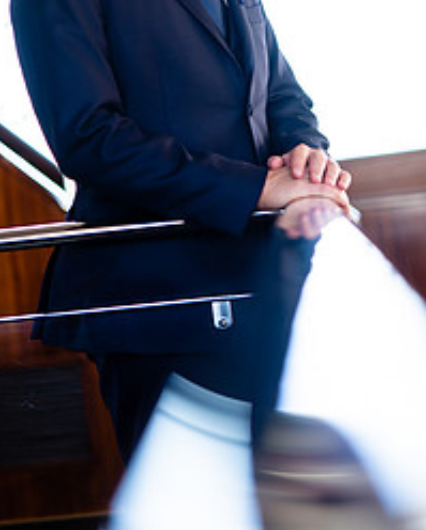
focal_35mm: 85
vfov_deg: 22.2
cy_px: 122
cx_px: 154
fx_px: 1337
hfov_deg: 18.1
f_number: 1.4
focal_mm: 50
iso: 160
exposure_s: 1/320
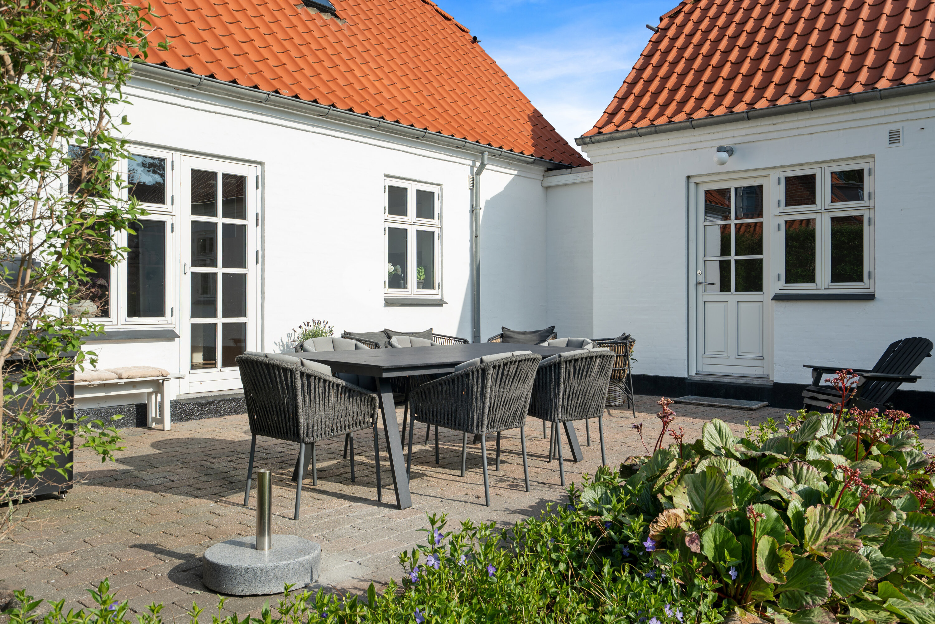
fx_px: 779
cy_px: 312
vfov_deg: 43.6
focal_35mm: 30
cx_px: 468
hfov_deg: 61.9
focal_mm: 30
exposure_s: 1/200
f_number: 8
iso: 125
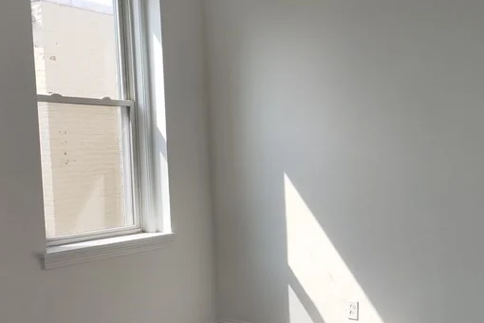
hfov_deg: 40.1
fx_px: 645
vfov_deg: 27.9
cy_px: 208
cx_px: 357
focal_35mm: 48
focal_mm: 4.76
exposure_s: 1/434
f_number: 1.79
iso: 56
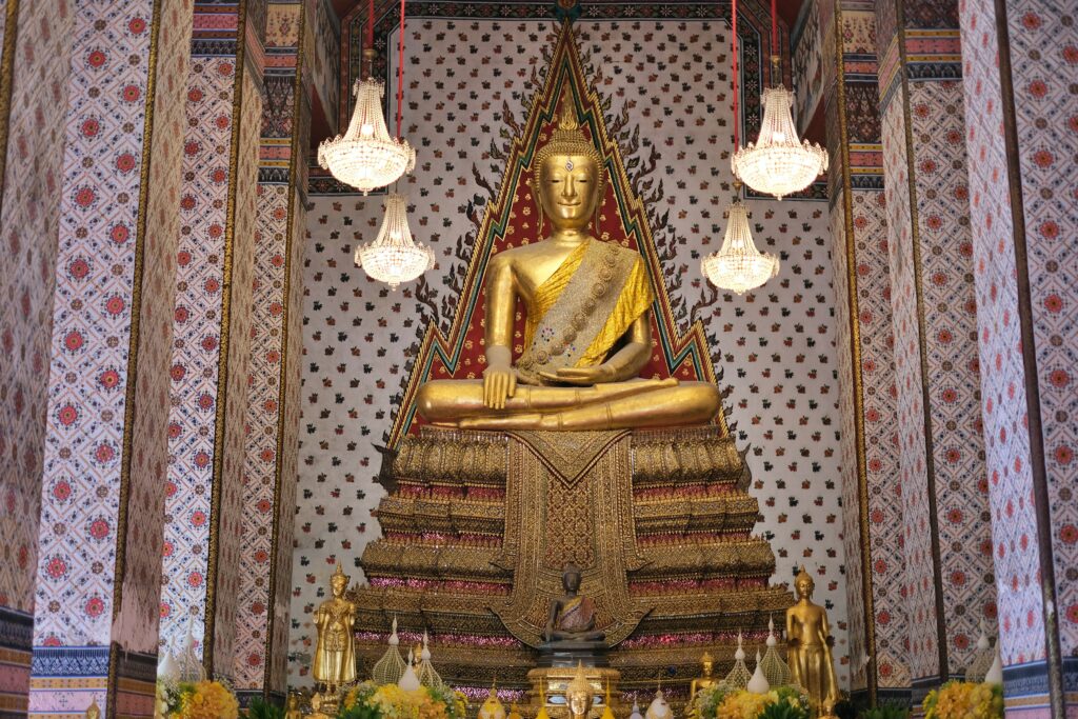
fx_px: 1587
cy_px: 360
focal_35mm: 53
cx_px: 539
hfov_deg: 37.5
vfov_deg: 25.5
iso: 320
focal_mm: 35
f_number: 1.6
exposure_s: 1/90
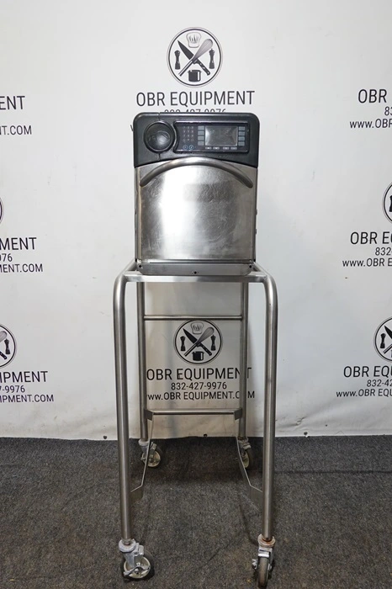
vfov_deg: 63.7
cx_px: 196
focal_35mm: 29
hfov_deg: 44.9
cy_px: 294
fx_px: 474
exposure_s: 1/30
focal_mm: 10.83
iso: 500
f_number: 3.2
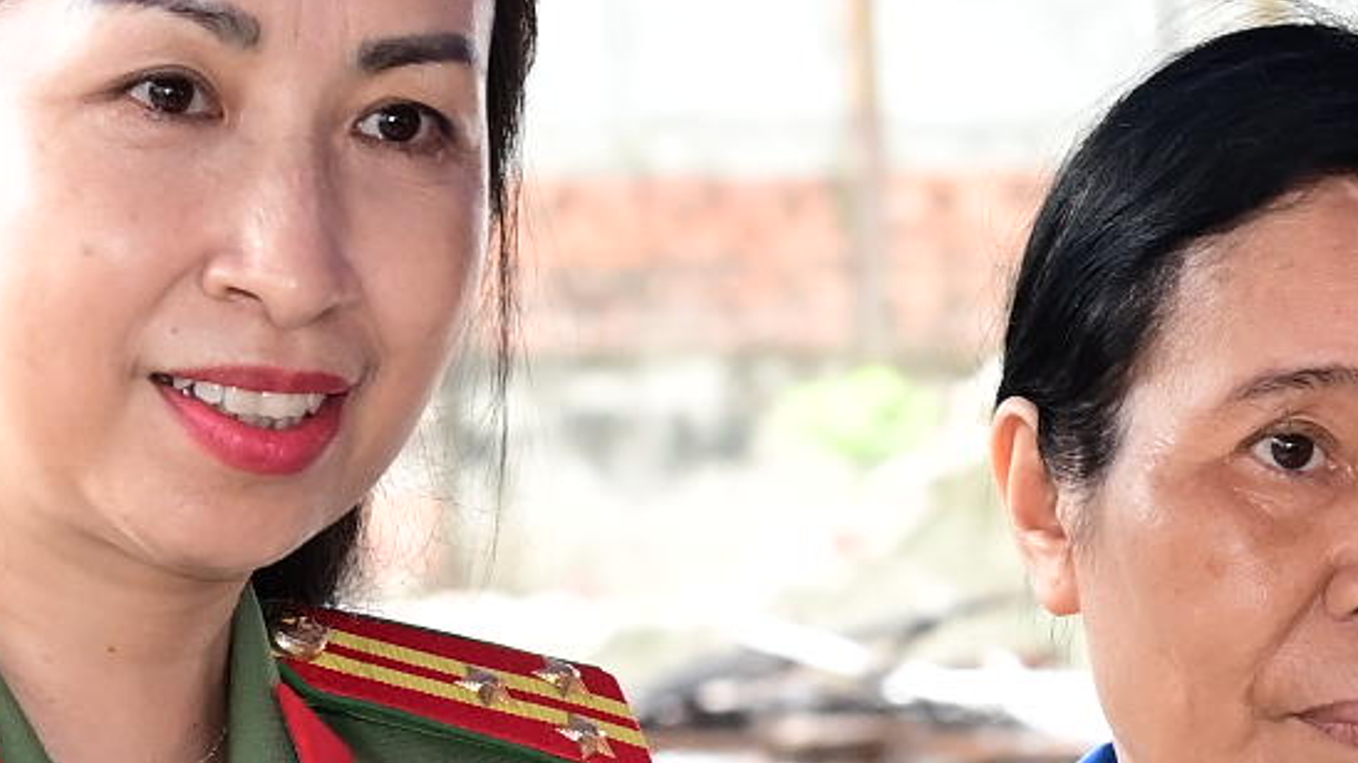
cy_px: 1080
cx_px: 1294
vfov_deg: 4.6
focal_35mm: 260
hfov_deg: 8.3
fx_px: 9360
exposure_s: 1/100
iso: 1000
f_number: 4
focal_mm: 45
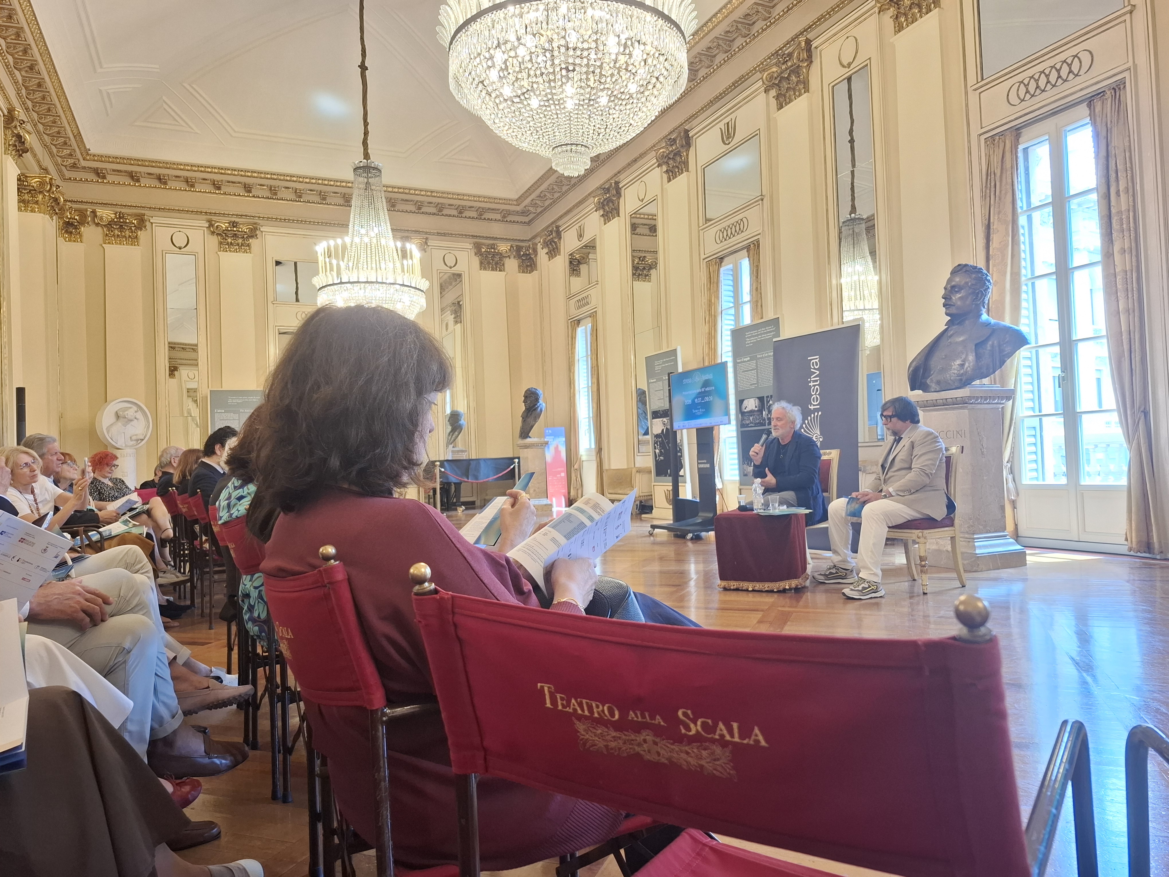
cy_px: 438
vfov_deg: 58.9
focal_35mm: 23
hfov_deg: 73.9
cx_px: 584
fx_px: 777
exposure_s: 1/50
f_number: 1.8
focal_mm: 5.54
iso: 250
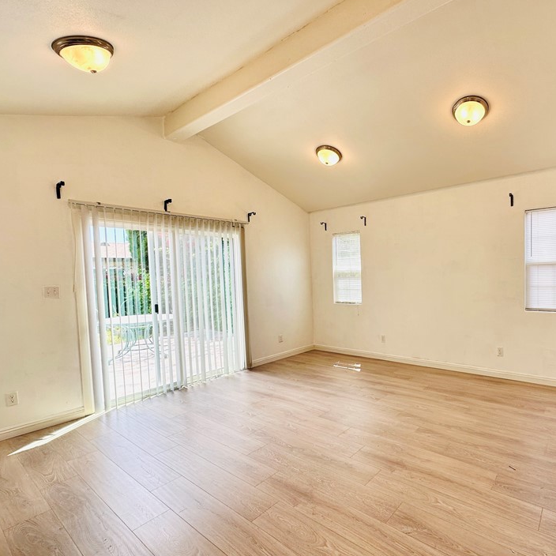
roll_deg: +1.7
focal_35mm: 18
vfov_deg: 80.7
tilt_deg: -3.5
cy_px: 291
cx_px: 363
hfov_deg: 78.5
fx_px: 327
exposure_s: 1/211
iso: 40
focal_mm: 2.22
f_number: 2.2
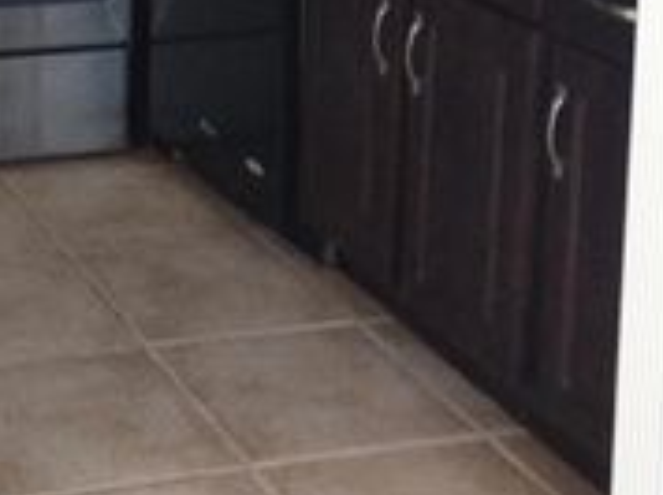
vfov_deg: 15.1
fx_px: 1721
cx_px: -63
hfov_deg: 20.8
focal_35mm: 90
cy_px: -253
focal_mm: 4.71
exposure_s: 1/26.8
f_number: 1.7
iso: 400
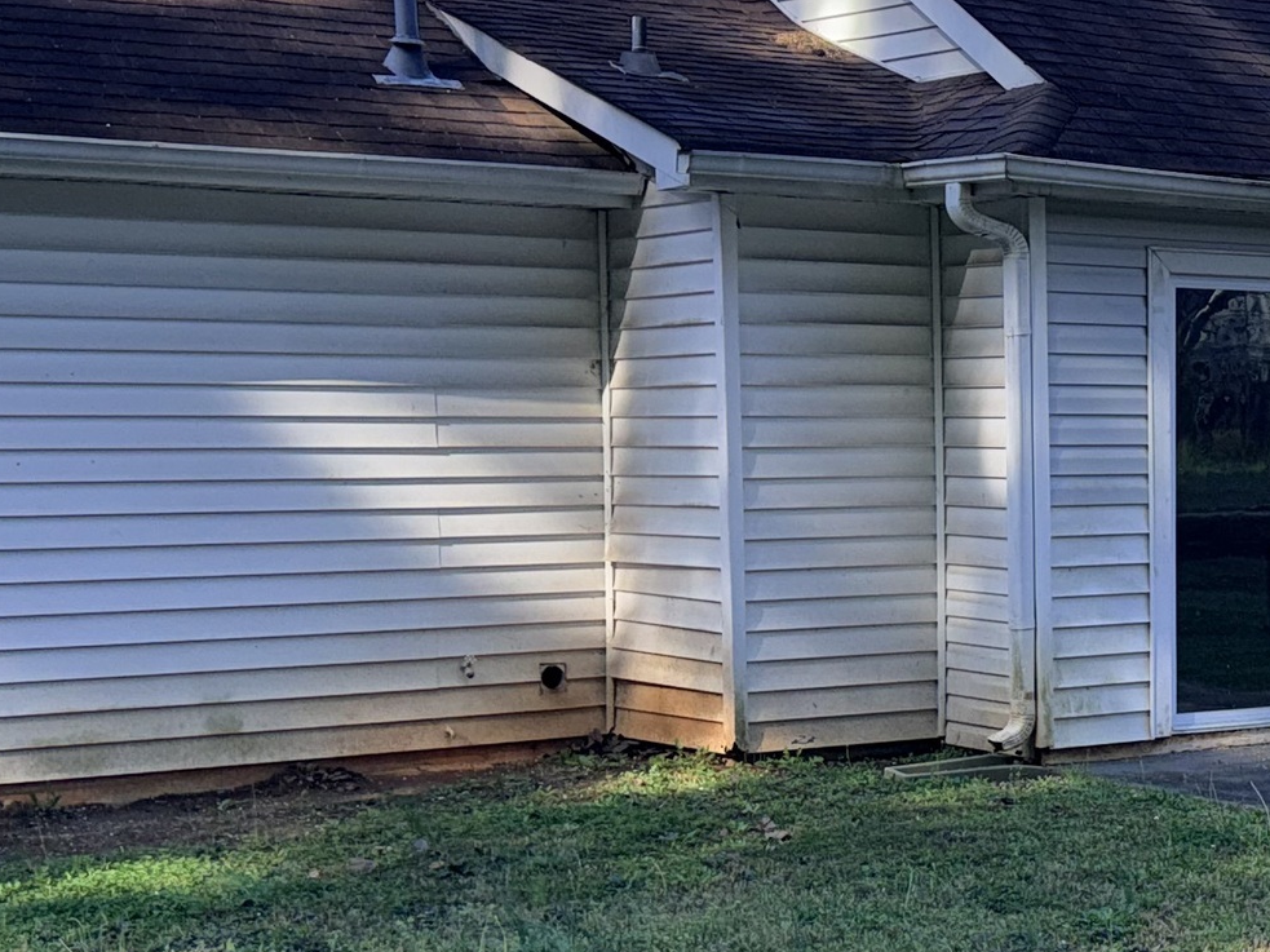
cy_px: 576
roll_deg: +0.4
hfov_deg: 24.3
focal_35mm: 75
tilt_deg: -3.1
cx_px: 1391
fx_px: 2751
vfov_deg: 19.6
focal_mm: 6.76
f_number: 1.78
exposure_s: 1/780
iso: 50
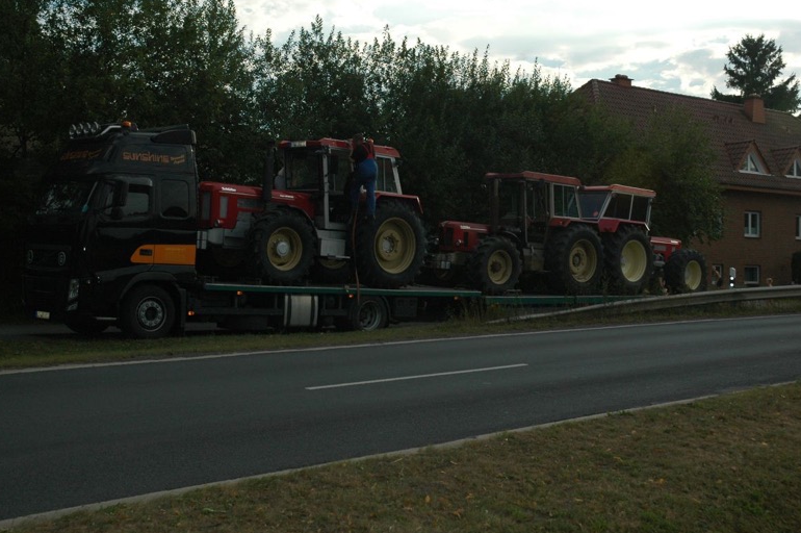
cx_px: 387
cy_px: 259
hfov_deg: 37.5
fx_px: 1178
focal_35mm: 53
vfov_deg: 25.5
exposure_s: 1/500
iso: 400
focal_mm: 34
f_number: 7.1
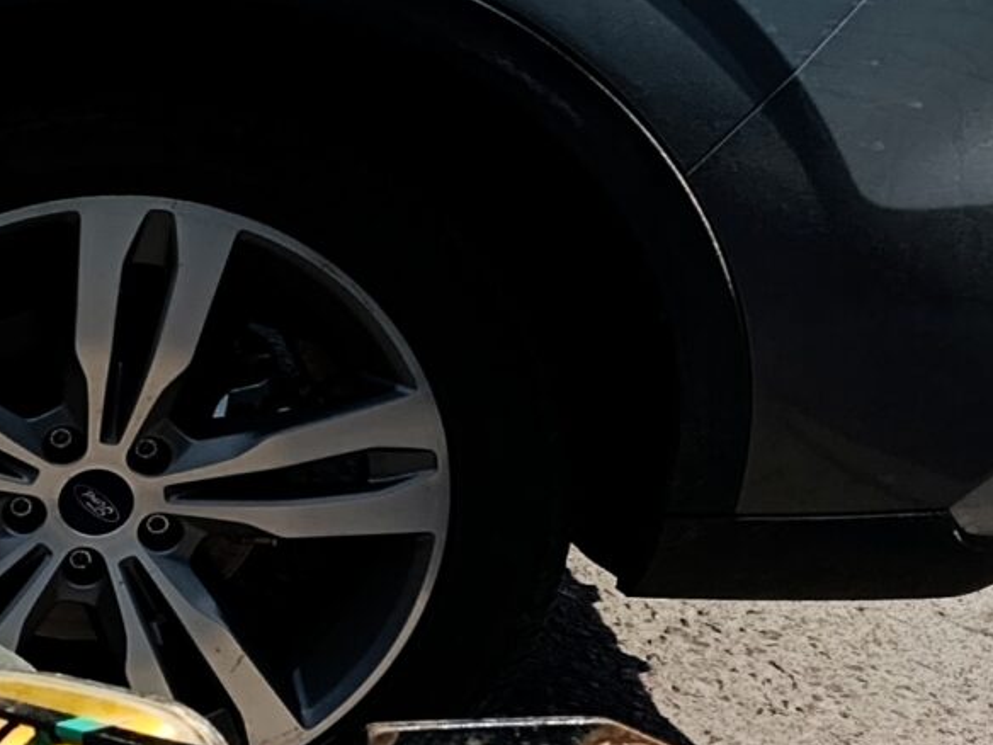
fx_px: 2897
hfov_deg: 16.0
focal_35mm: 101
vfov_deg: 14.6
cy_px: 412
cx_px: -871
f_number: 1.65
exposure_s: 1/654
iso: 50
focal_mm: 6.11
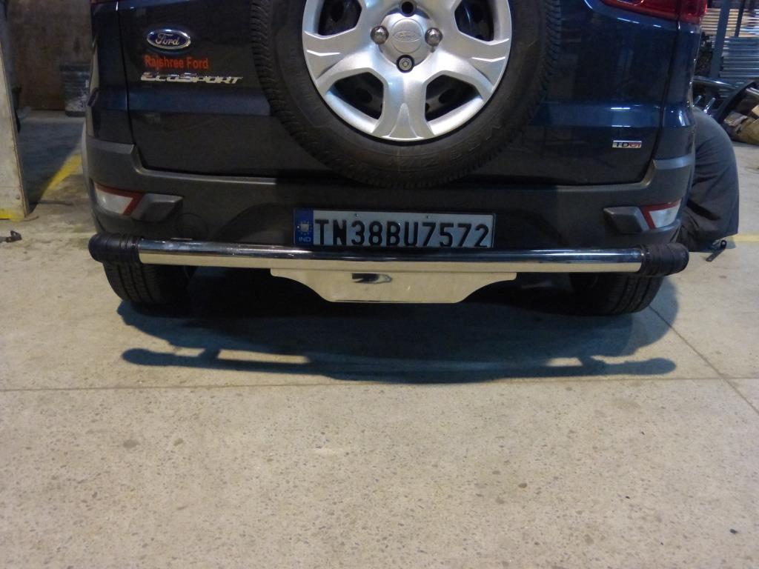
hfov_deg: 52.6
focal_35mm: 35
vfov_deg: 40.7
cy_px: 284
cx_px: 380
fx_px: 767
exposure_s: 1/15
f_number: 3
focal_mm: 6.2
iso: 1250
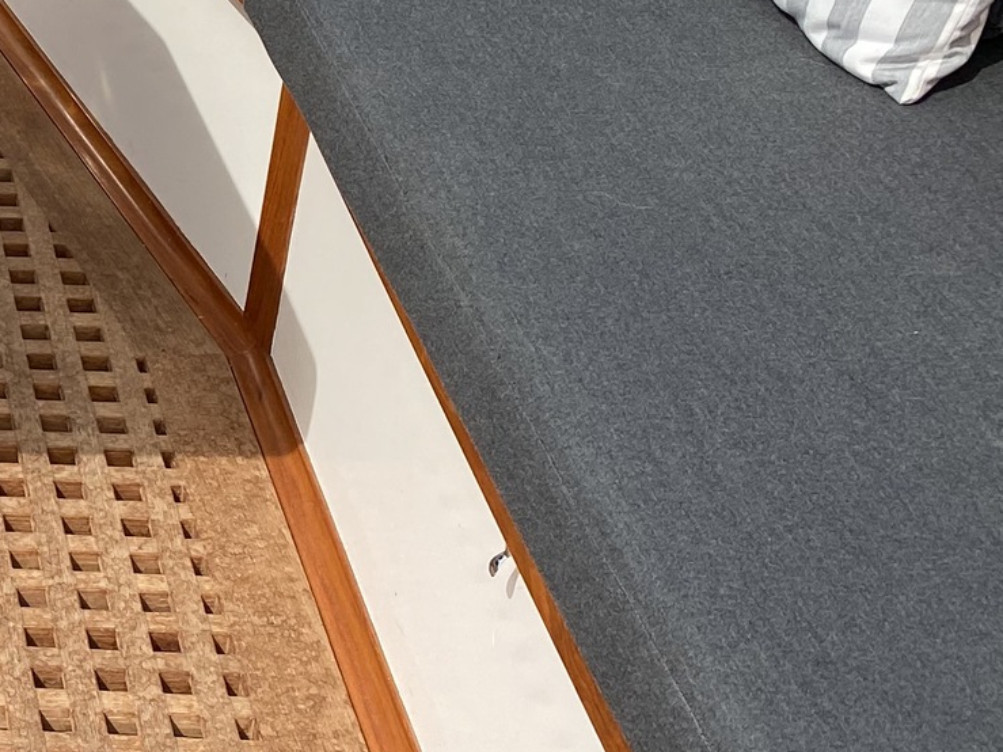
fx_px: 2549
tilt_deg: -28.7
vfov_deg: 16.7
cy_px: 199
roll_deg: +3.1
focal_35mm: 88
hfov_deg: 18.5
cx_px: -675
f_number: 1.8
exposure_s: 1/2410
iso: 32
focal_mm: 4.25
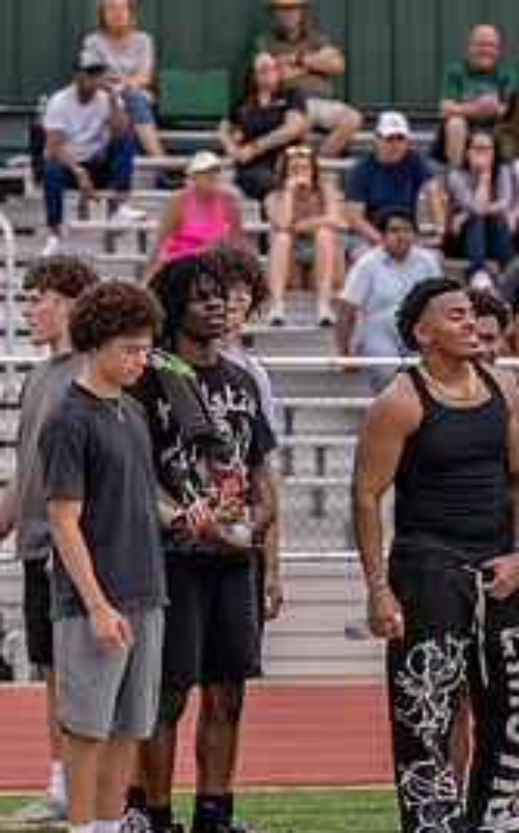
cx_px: 500
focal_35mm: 290
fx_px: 6577
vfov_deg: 7.2
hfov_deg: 4.5
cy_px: 519
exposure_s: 1/2500
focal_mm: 122
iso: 320
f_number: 2.8
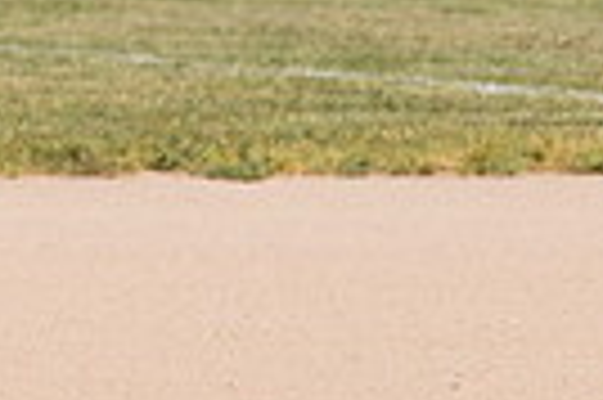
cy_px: 67
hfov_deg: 1.9
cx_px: -544
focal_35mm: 1069
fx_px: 17884
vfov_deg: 1.3
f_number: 5.6
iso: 250
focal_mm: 165
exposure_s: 1/1600
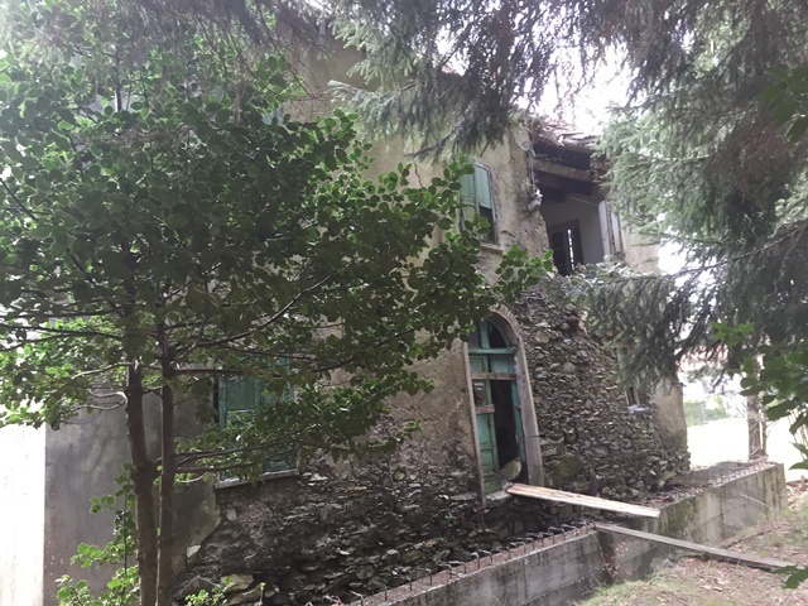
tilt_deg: +3.2
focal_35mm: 29
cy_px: 303
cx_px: 404
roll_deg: +3.4
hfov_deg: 61.7
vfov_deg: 48.2
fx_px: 677
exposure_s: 1/33
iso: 50
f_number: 2.2
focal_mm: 4.15
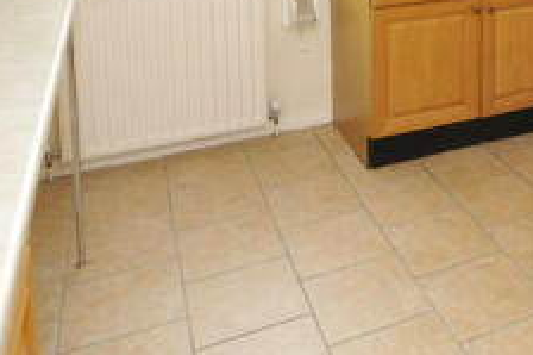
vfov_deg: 26.5
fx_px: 651
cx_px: 490
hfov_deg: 40.7
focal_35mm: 44
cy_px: -88
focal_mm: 10
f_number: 7.1
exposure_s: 1/60
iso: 800
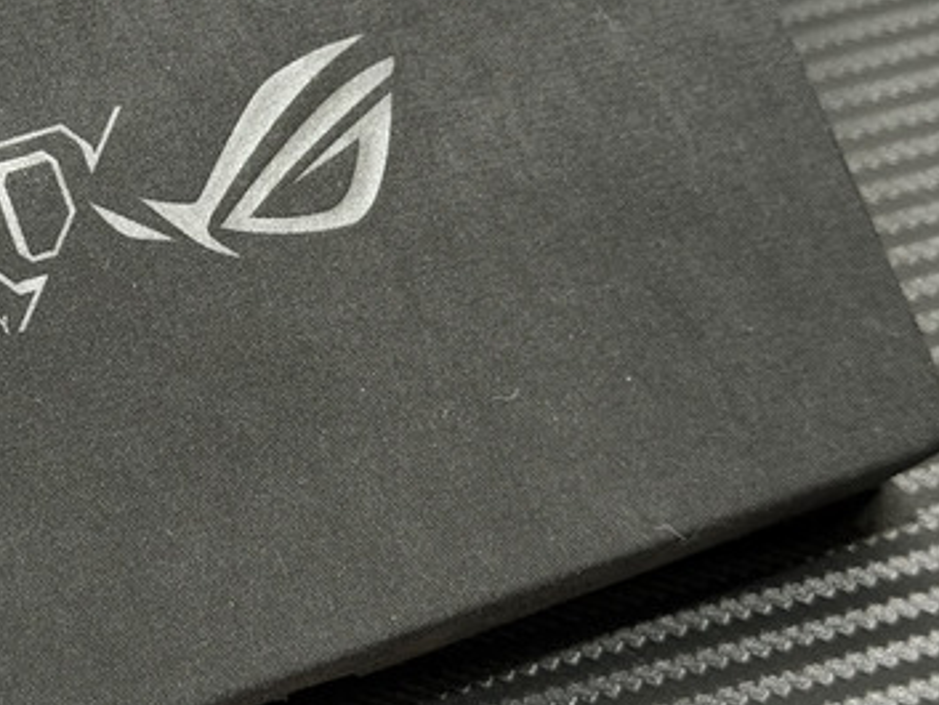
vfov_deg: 14.0
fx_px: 2876
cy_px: 267
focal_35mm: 106
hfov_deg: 18.3
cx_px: 157
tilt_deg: -51.9
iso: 400
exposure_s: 1/40
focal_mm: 6.76
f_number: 1.78
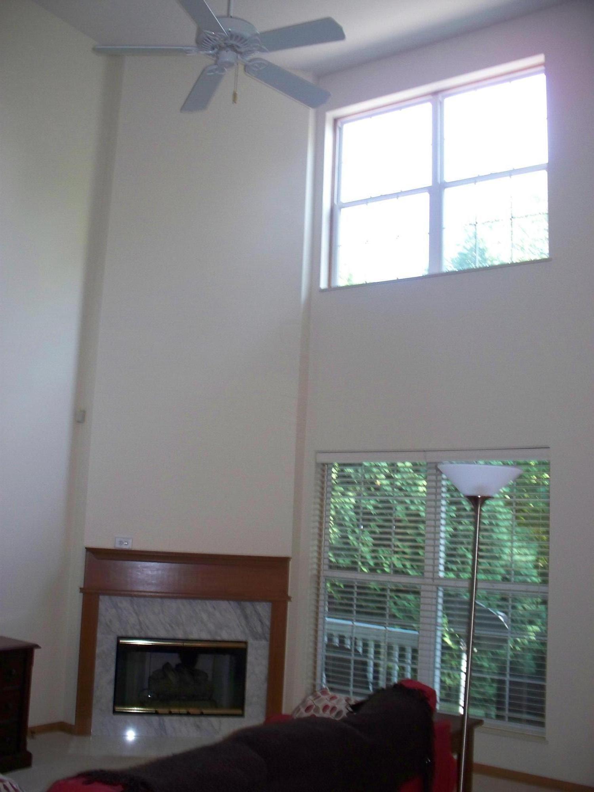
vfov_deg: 51.4
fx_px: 824
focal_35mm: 36
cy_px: 396
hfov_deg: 39.7
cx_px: 297
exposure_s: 1/60
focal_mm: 7.54
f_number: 2.8
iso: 200
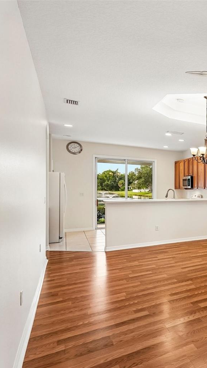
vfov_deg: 70.2
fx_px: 262
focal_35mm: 27
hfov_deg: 31.6
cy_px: 190
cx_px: 278
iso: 400
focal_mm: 16.5
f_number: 8
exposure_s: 1/20
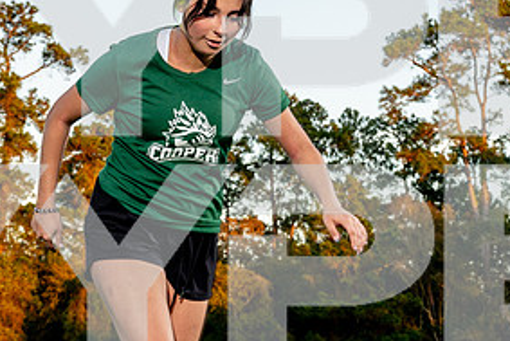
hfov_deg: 17.4
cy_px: 270
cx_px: 147
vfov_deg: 11.7
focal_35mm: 117
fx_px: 1658
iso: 400
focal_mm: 38
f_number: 6.3
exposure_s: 1/125
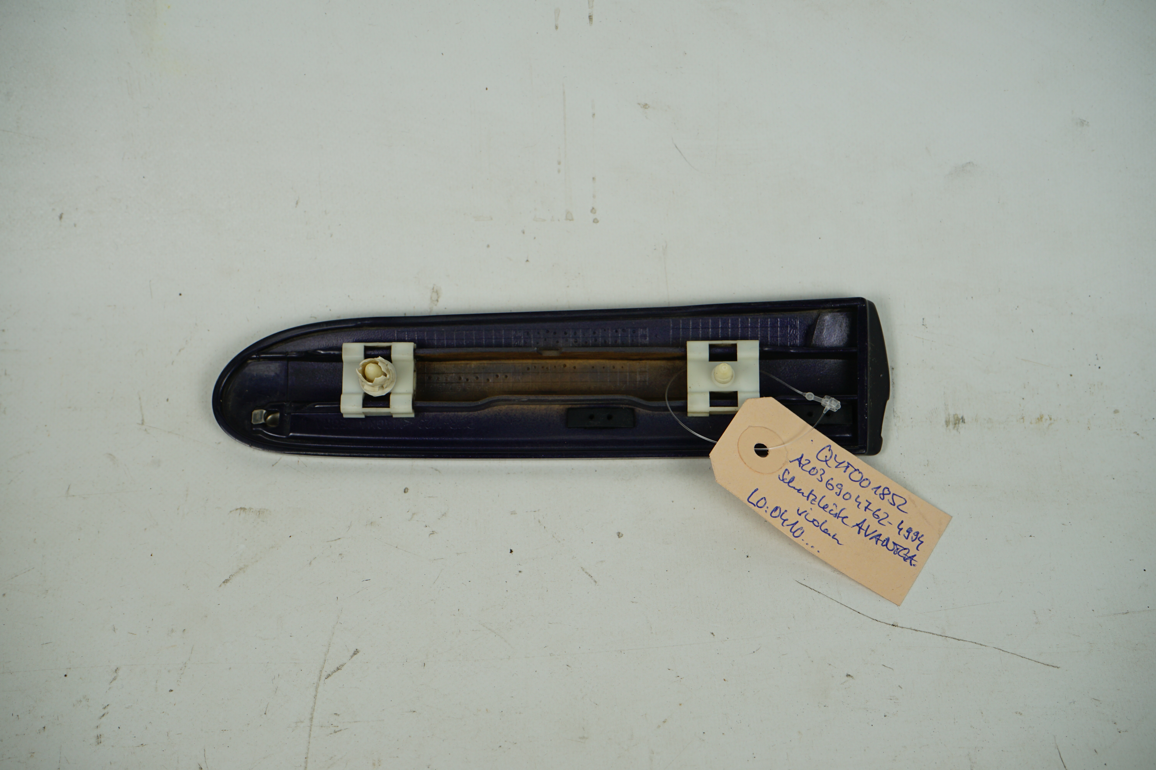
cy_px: 385
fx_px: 1798
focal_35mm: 56
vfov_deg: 24.2
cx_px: 578
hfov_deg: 35.6
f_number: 9
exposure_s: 1/200
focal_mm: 56
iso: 200
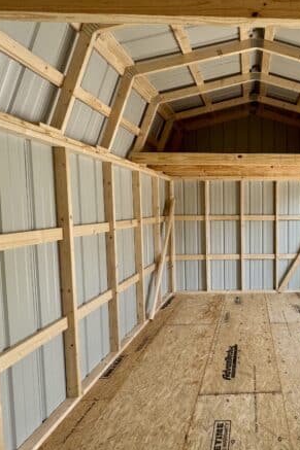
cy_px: 221
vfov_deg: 84.0
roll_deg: -0.3
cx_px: 260
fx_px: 250
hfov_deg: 55.2
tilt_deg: -3.9
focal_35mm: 20
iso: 40
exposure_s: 1/188
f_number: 2.2
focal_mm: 2.22
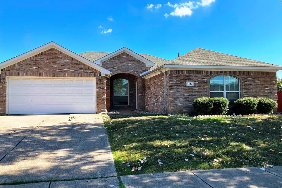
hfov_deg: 61.9
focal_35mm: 30
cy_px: 102
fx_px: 235
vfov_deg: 43.6
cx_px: 142
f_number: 1.8
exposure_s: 1/1297
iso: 32
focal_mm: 3.99
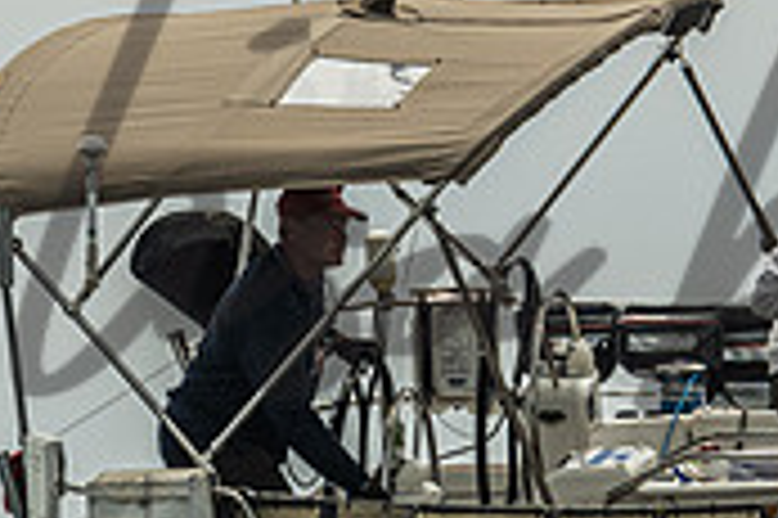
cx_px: 635
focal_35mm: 773
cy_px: -92
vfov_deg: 1.8
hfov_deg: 2.7
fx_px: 16689
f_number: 6.3
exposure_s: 1/2500
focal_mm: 165
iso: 400
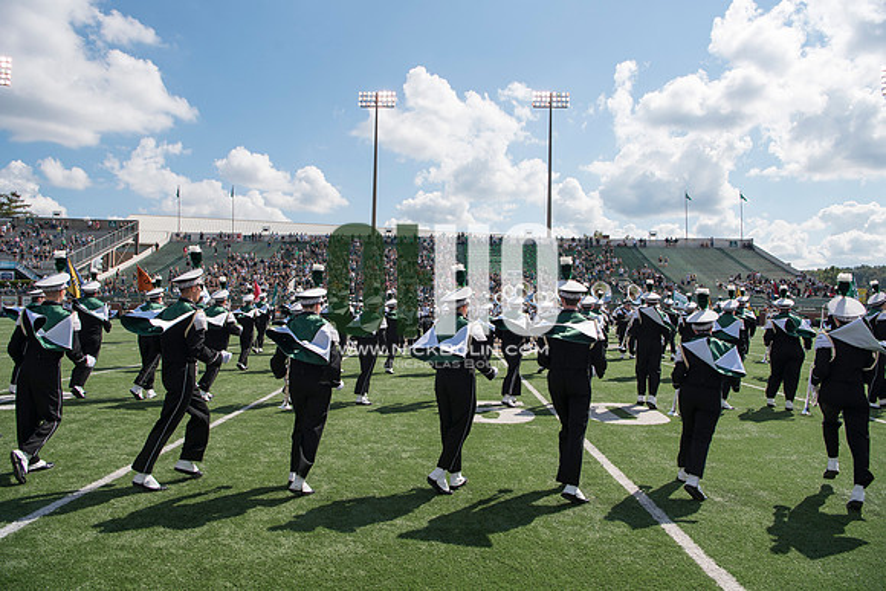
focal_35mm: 24
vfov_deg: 53.2
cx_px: 443
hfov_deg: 73.7
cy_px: 296
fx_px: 591
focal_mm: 24
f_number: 7.1
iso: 200
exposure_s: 1/1000
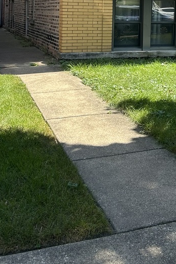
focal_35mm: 56
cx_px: 137
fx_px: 411
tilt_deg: -0.7
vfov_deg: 33.2
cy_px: 12
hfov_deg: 23.9
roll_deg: -1.4
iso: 50
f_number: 1.5
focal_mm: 5.7
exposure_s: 1/786
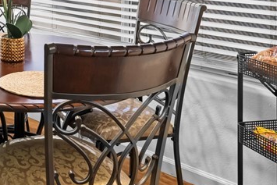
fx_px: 400
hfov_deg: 32.7
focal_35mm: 52
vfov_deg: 23.2
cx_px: -40
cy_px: -52
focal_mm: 17
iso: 500
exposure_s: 1/13
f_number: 8
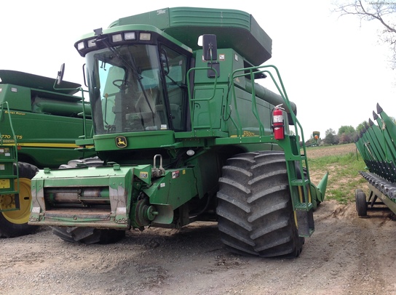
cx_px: 198
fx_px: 400
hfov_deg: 52.7
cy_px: 148
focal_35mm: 35
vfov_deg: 40.6
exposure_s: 1/703
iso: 50
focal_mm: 4.28
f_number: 2.4
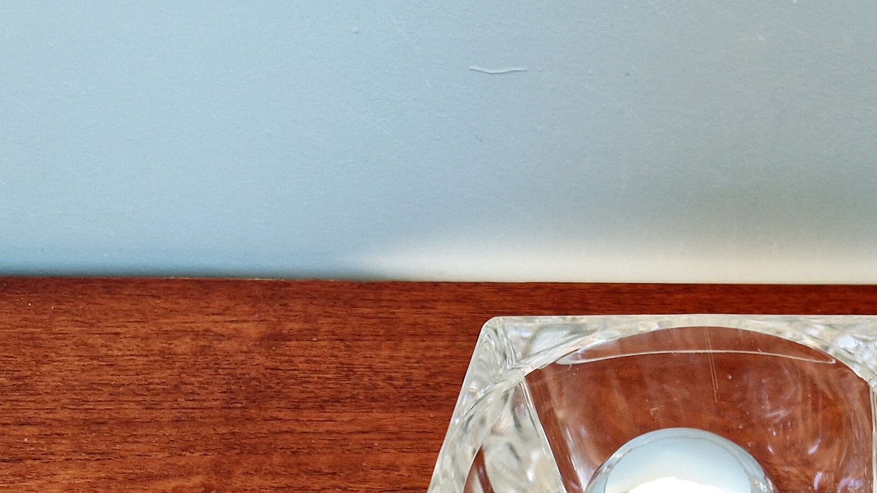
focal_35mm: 62
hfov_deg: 29.3
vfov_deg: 17.6
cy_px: 722
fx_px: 1442
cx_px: 1044
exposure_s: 1/100
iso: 160
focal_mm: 5.4
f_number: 1.8
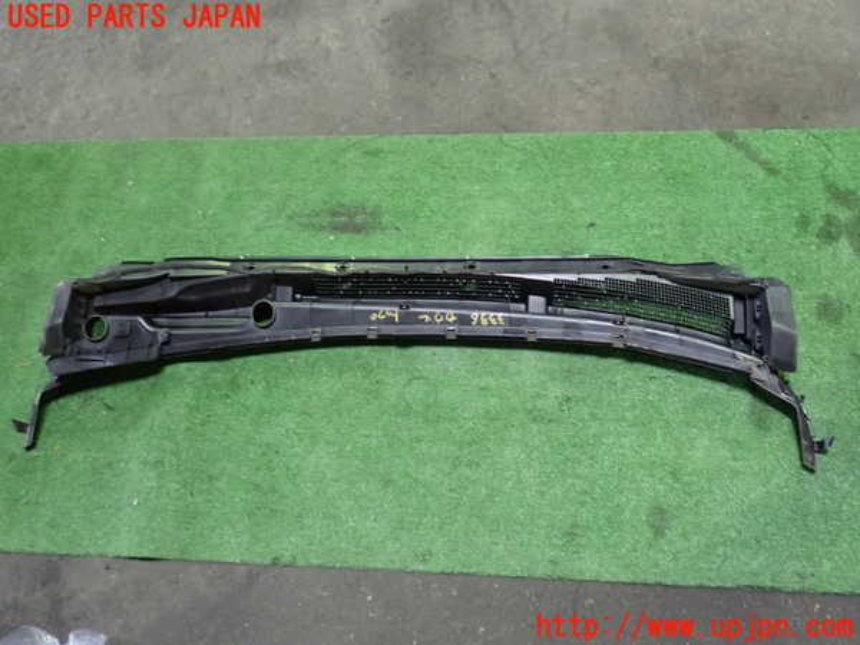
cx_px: 430
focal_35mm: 30
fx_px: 745
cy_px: 322
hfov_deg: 60.0
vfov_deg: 46.8
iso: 320
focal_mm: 5.4
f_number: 2.3
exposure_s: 1/30
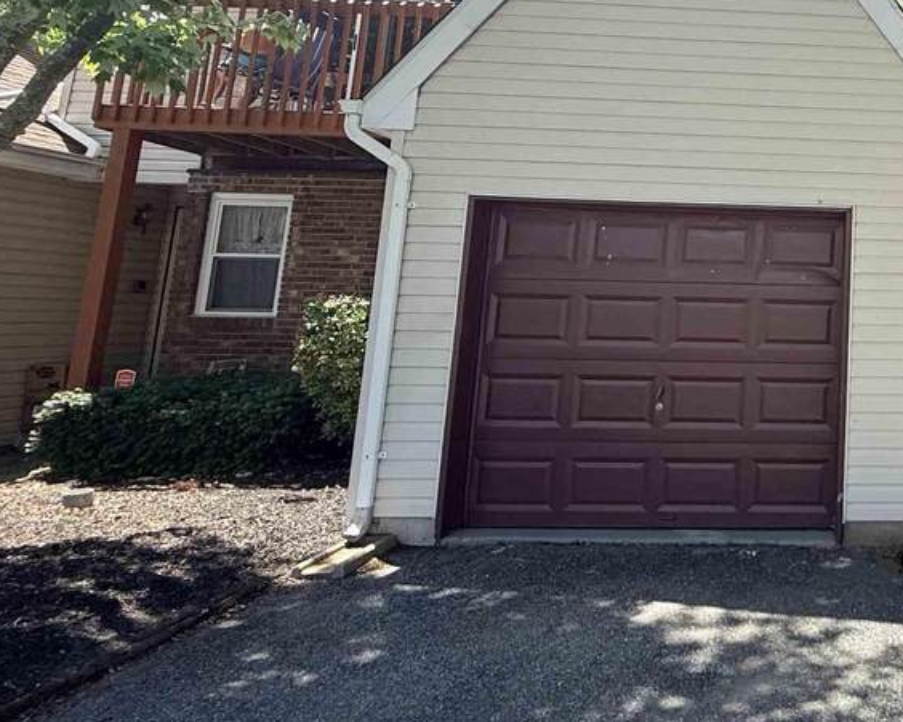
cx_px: 940
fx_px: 828
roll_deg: -0.9
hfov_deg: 46.1
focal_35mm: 31
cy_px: 191
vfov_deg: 45.6
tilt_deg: +8.9
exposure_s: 1/559
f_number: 2.2
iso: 64
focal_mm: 2.22
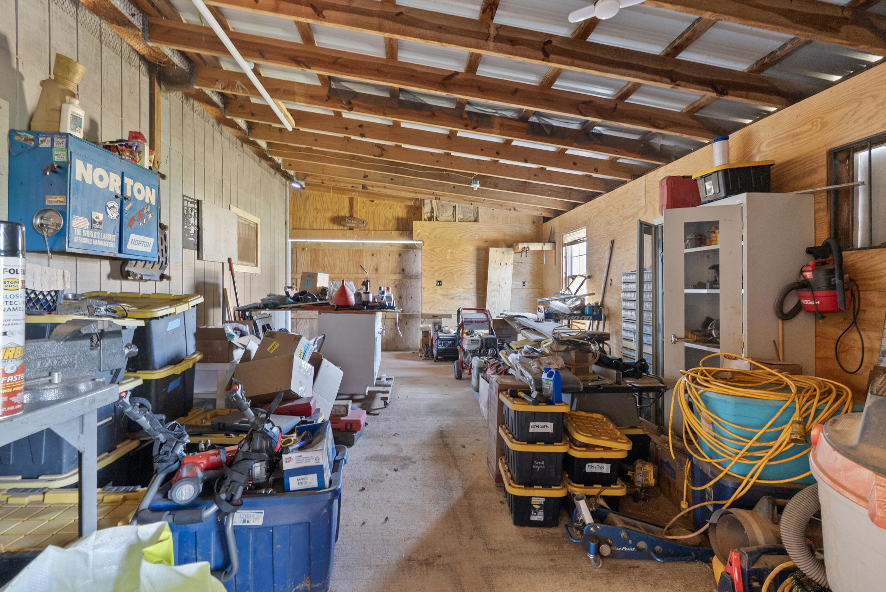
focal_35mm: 16
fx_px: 394
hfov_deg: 96.7
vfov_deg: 73.8
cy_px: 296
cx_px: 443
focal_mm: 16
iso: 1250
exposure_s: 4
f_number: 8
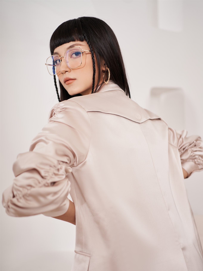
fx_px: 297
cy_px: 153
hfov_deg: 37.7
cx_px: 102
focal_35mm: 38
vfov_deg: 48.9
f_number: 2.2
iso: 100
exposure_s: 1/125
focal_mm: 35
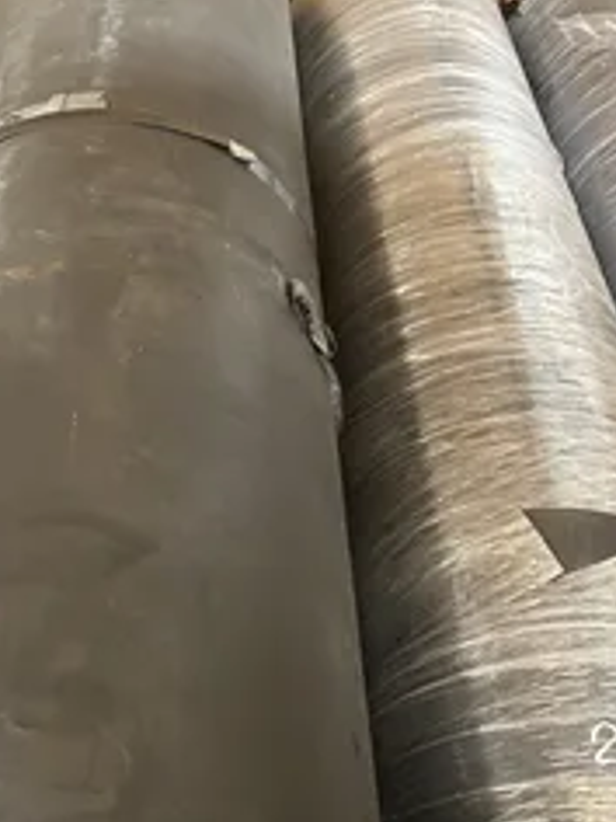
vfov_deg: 42.5
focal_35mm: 44
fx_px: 1044
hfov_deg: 32.1
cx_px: 139
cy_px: 536
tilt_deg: -50.5
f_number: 1.5
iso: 640
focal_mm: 5.7
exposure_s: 1/40
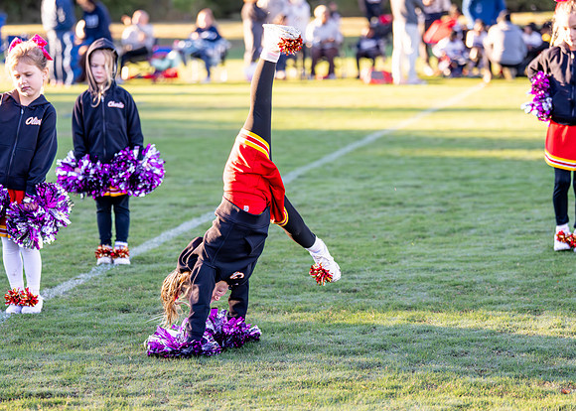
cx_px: 247
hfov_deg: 17.2
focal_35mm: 117
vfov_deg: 12.3
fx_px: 1909
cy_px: 225
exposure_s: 1/2500
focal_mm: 97
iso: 1600
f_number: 2.8
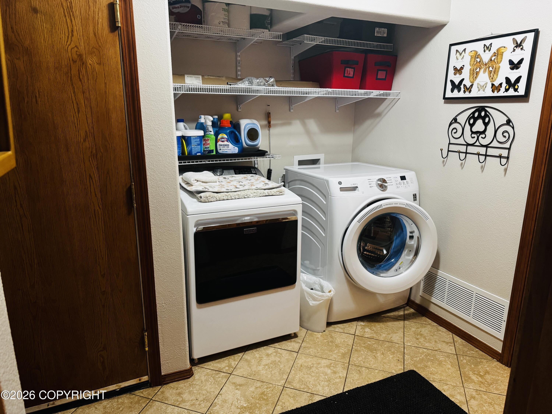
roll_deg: -0.3
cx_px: 276
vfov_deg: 56.8
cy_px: 207
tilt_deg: -15.2
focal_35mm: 24
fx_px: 383
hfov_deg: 71.6
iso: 400
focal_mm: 6.76
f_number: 1.78
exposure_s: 1/60
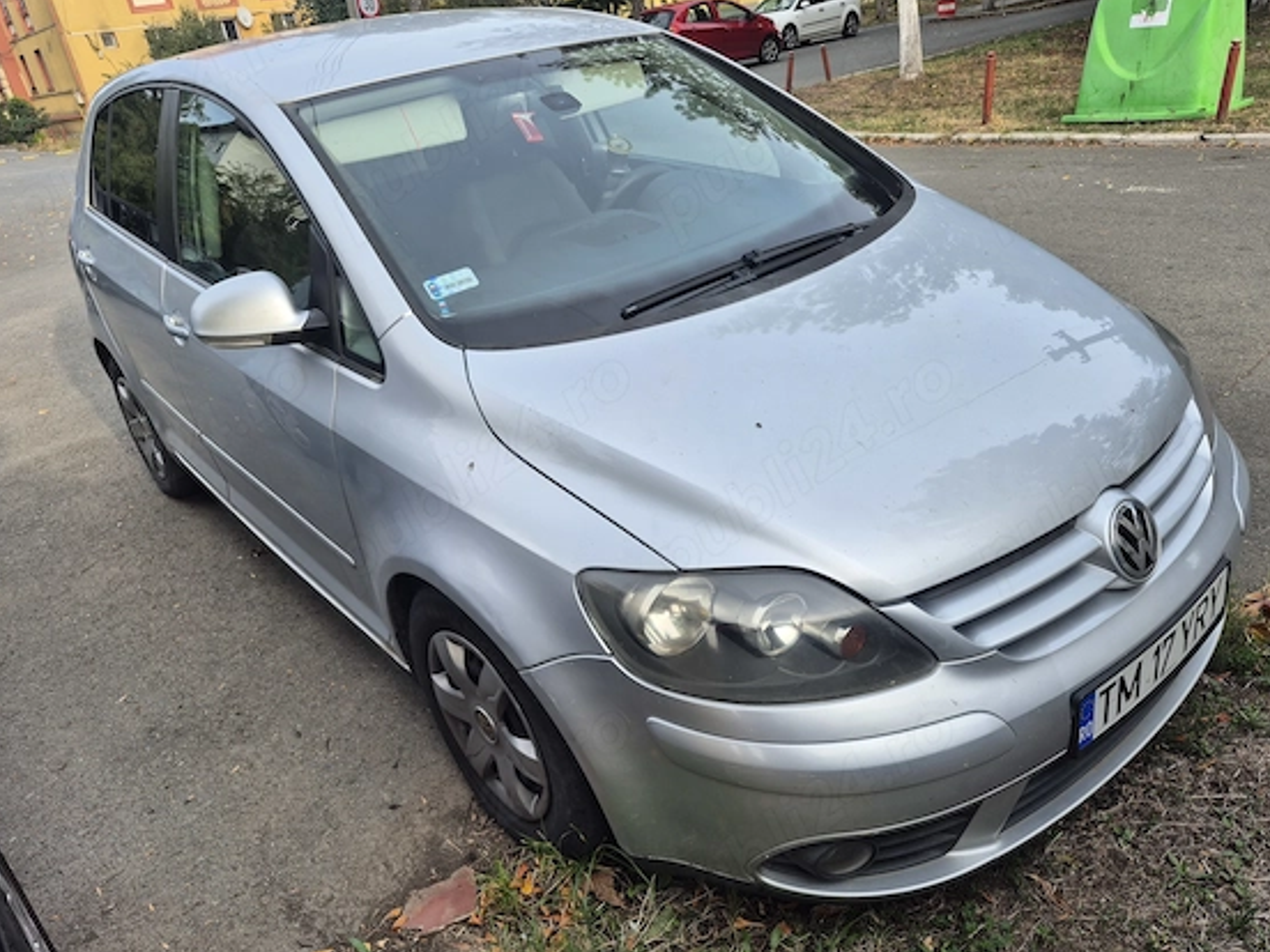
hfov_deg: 69.4
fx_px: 917
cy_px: 494
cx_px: 642
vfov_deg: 54.9
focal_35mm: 25
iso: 25
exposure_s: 1/419
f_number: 1.8
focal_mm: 5.4
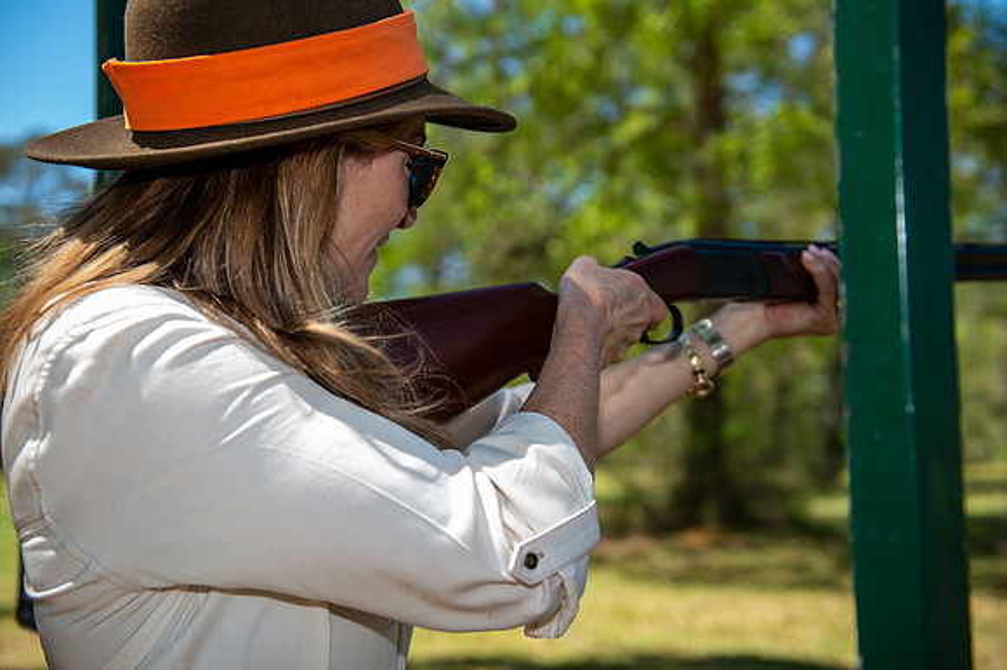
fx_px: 1342
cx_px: 504
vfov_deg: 28.0
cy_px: 335
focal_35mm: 48
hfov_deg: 41.1
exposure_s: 1/250
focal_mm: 48
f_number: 3.5
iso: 50
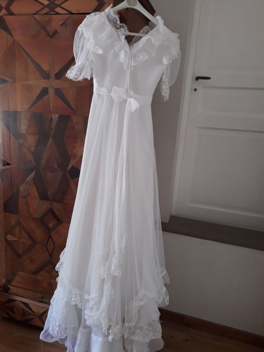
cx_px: 132
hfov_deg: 51.4
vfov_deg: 65.3
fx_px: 275
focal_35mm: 27
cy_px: 176
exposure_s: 1/25
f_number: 1.9
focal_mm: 3.6
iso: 200
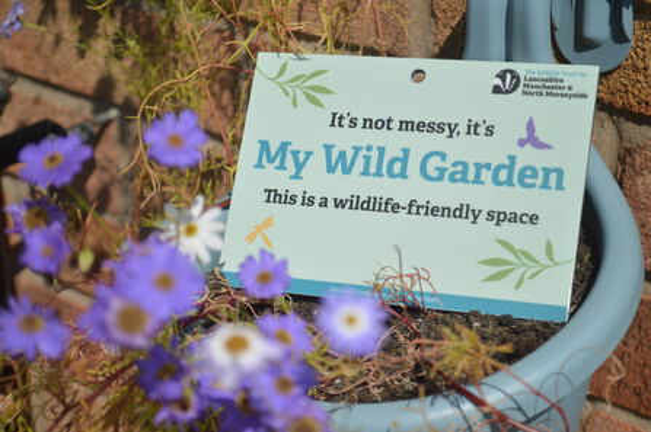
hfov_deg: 28.1
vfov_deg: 18.9
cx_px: 326
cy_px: 216
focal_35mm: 72
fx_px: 1301
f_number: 5.6
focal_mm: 48
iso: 800
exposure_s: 1/3200
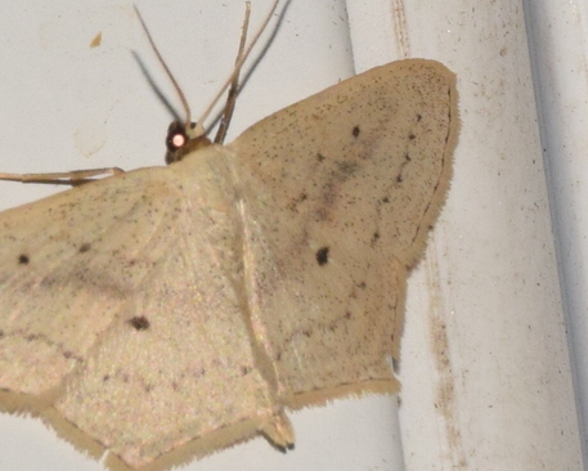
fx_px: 7208
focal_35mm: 414
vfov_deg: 3.7
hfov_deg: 4.7
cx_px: 148
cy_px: 238
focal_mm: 140
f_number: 16
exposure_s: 1/160
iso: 500
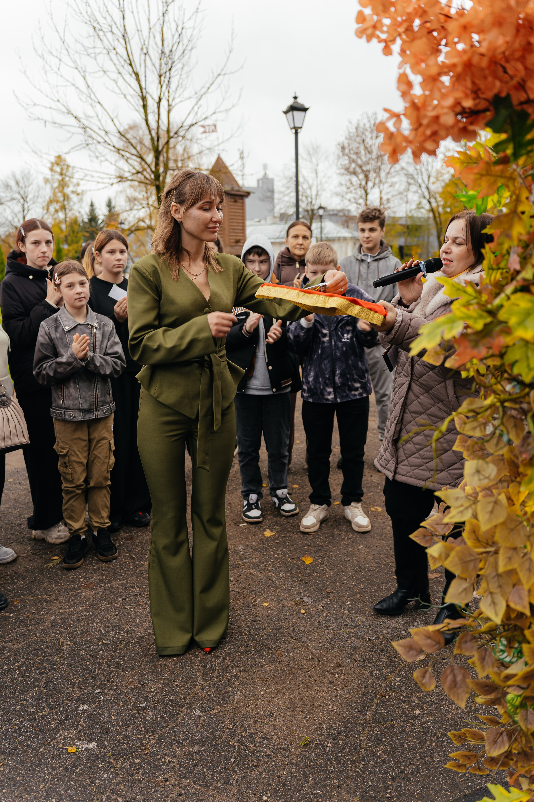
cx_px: 267
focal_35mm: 28
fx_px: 623
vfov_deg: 65.5
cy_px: 401
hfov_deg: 46.4
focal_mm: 28
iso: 250
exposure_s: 1/125
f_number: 2.8
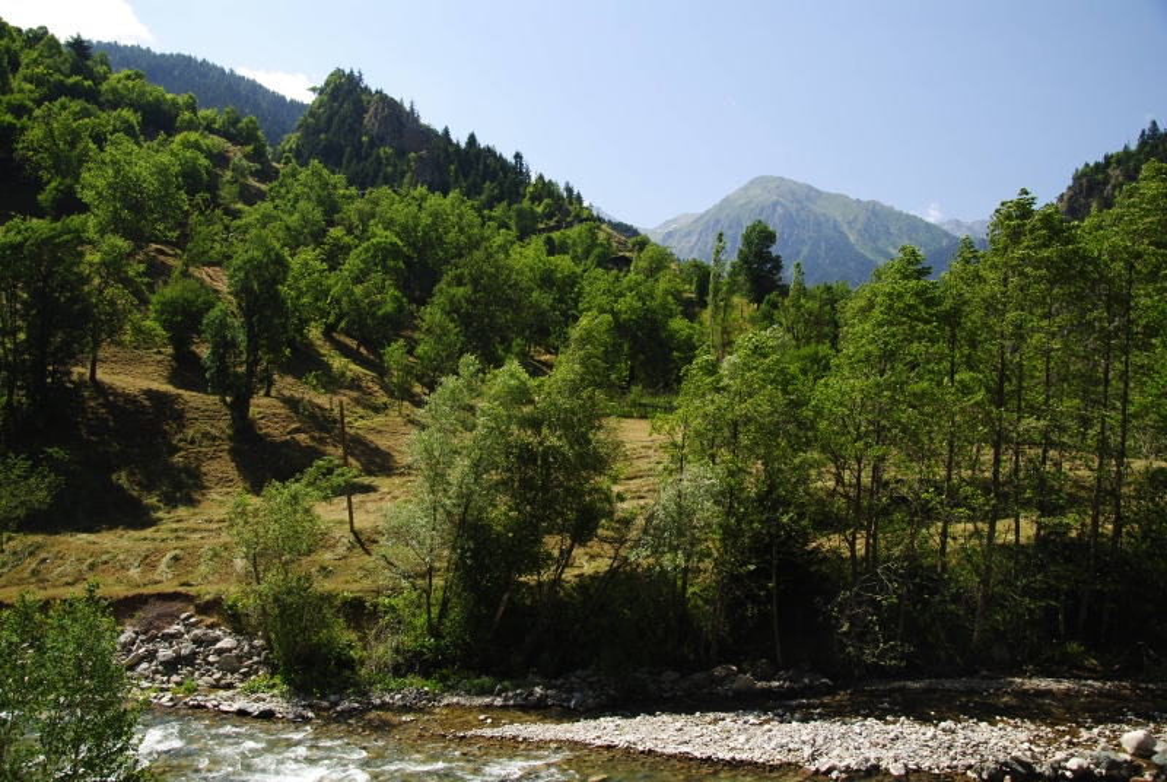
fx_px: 1023
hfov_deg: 59.4
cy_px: 391
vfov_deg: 41.8
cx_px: 584
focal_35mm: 32
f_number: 6.3
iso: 100
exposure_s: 1/160
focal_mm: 21
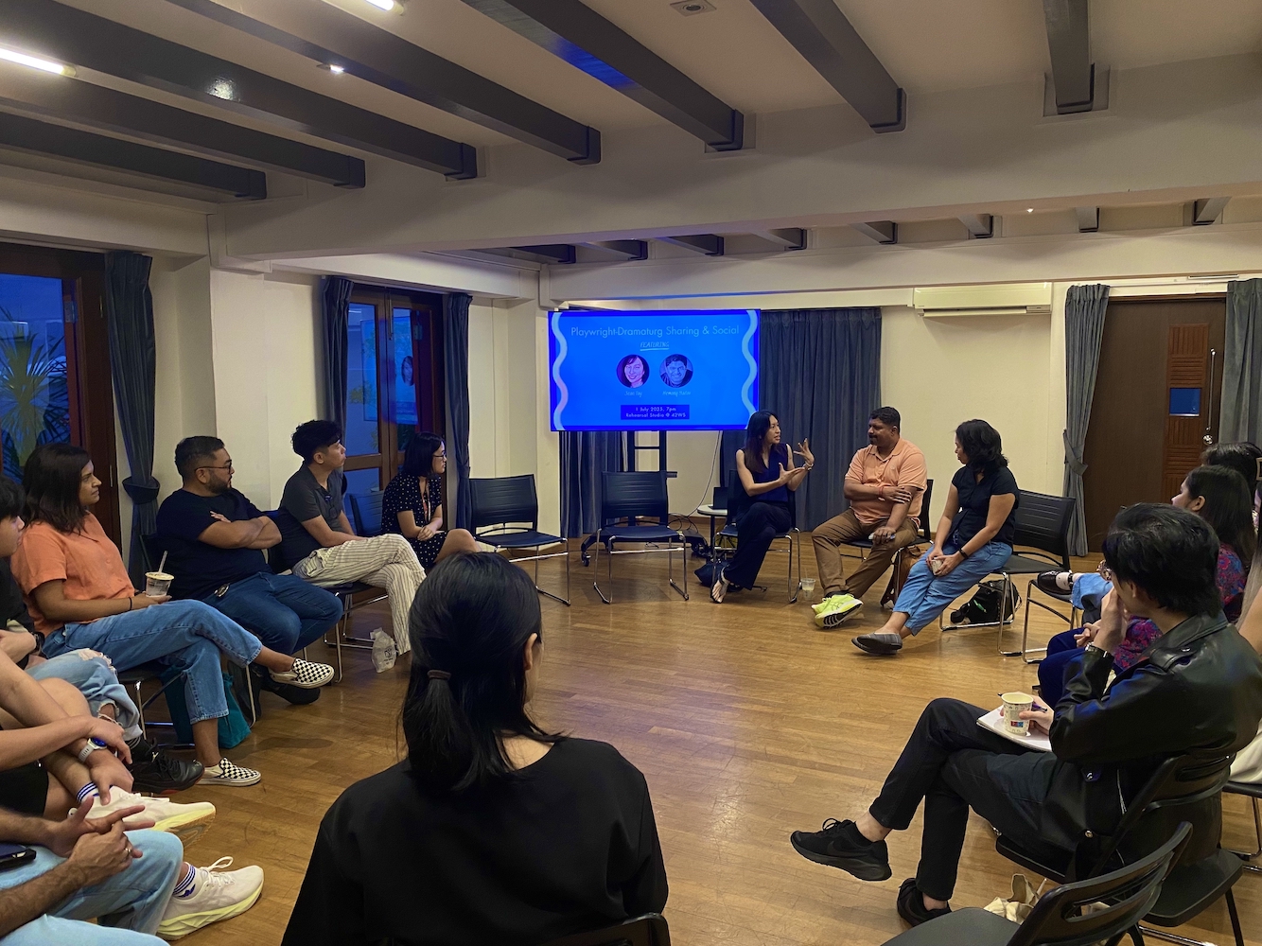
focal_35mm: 26
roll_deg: +0.0
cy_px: 473
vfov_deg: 53.0
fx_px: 948
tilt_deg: -6.3
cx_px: 631
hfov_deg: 67.3
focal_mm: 4.25
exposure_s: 1/50
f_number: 1.8
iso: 100
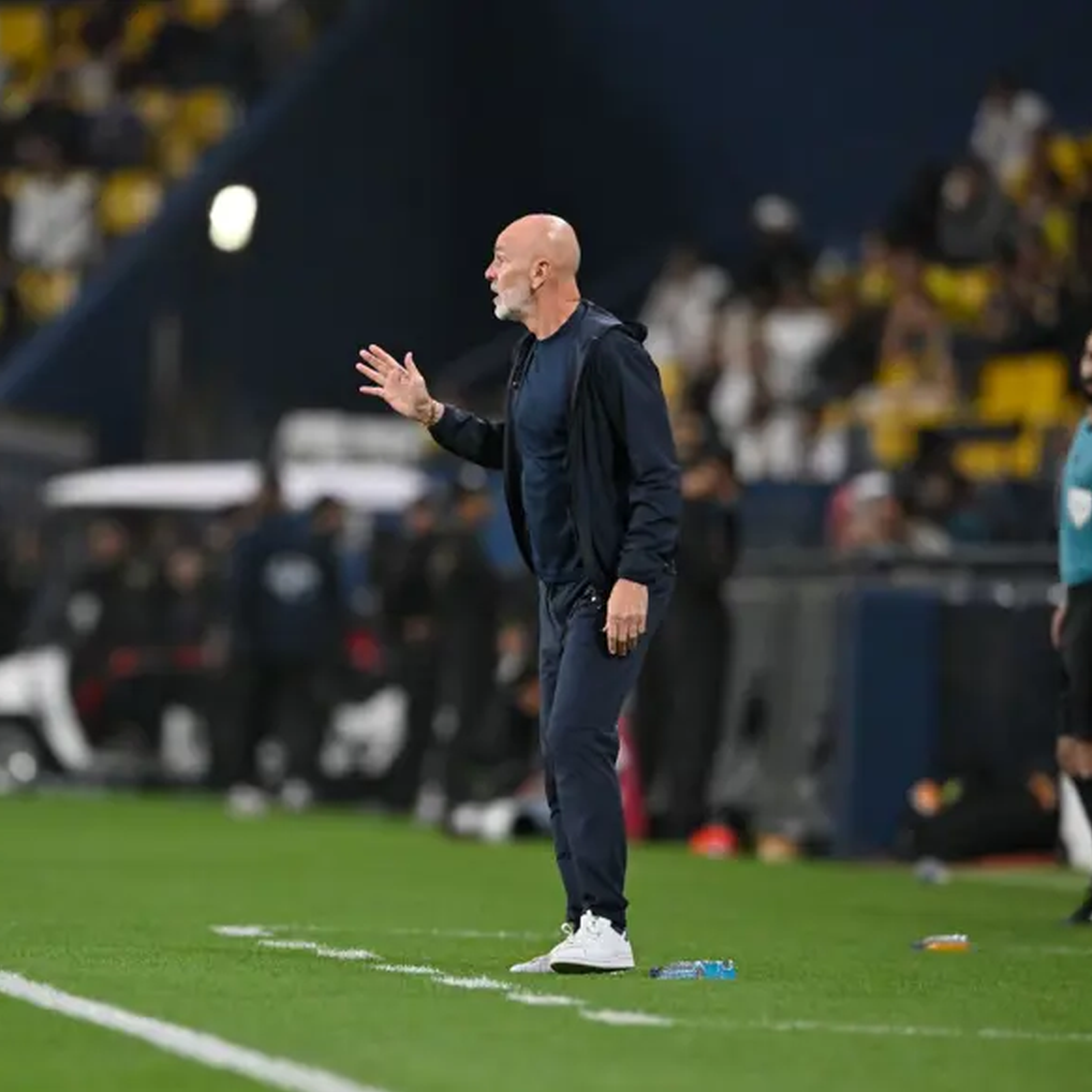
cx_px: 378
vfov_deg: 3.4
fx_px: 18309
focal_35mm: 513
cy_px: 547
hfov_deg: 3.4
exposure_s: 1/2500
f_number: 4
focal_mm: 400
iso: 1600
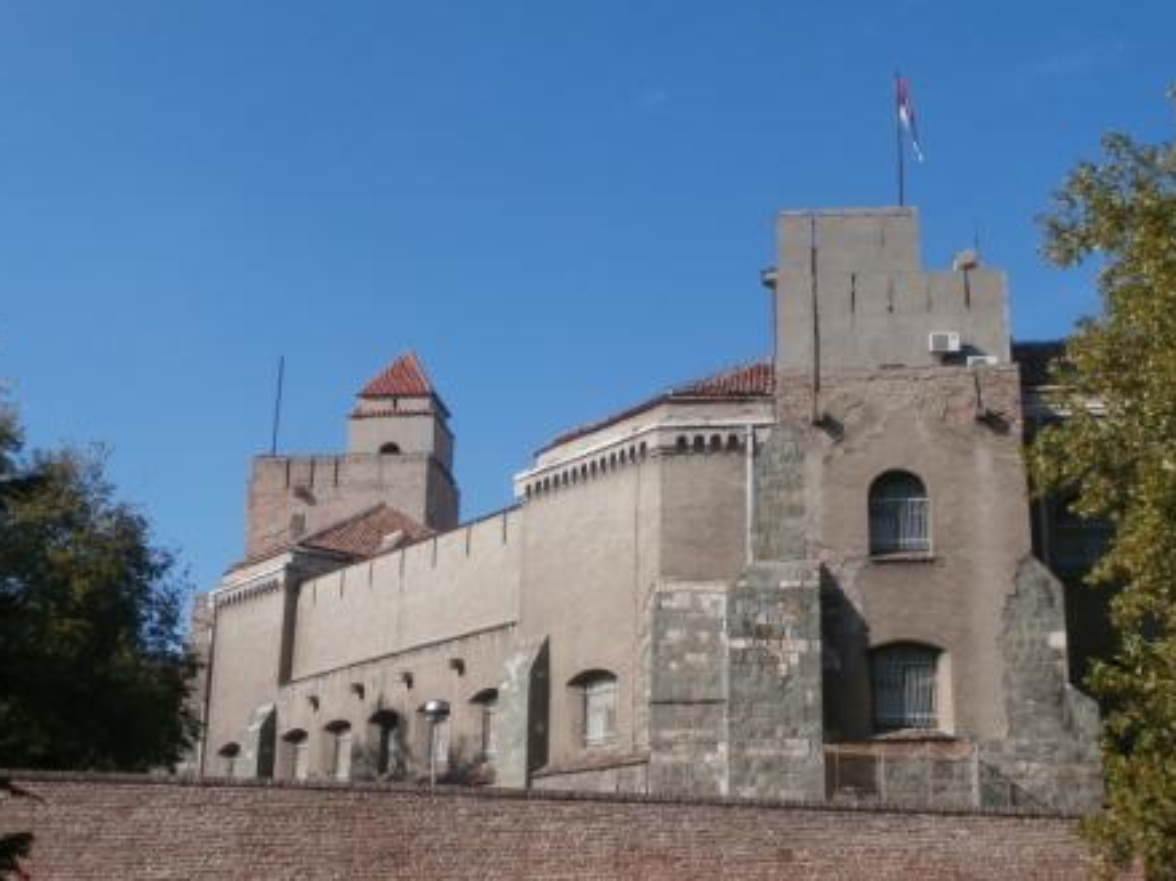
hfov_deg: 39.7
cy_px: 442
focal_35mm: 48
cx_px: 587
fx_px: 1630
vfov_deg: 30.3
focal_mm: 8.29
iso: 100
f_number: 4.2
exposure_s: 1/800
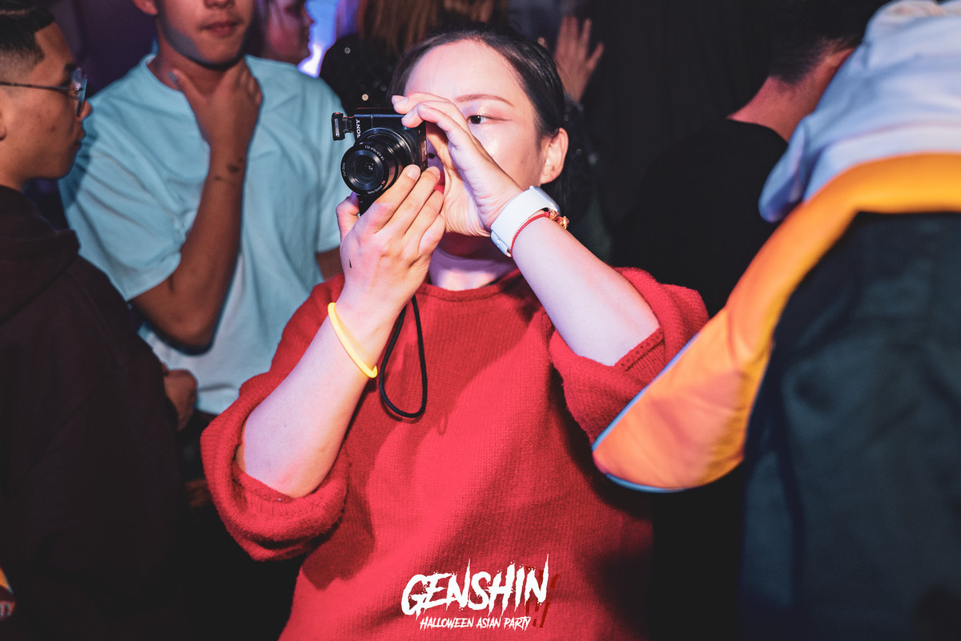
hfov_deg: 43.3
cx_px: 457
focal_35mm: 45
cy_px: 294
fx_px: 1211
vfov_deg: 29.6
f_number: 2.8
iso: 1250
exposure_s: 1/80
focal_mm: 33.7
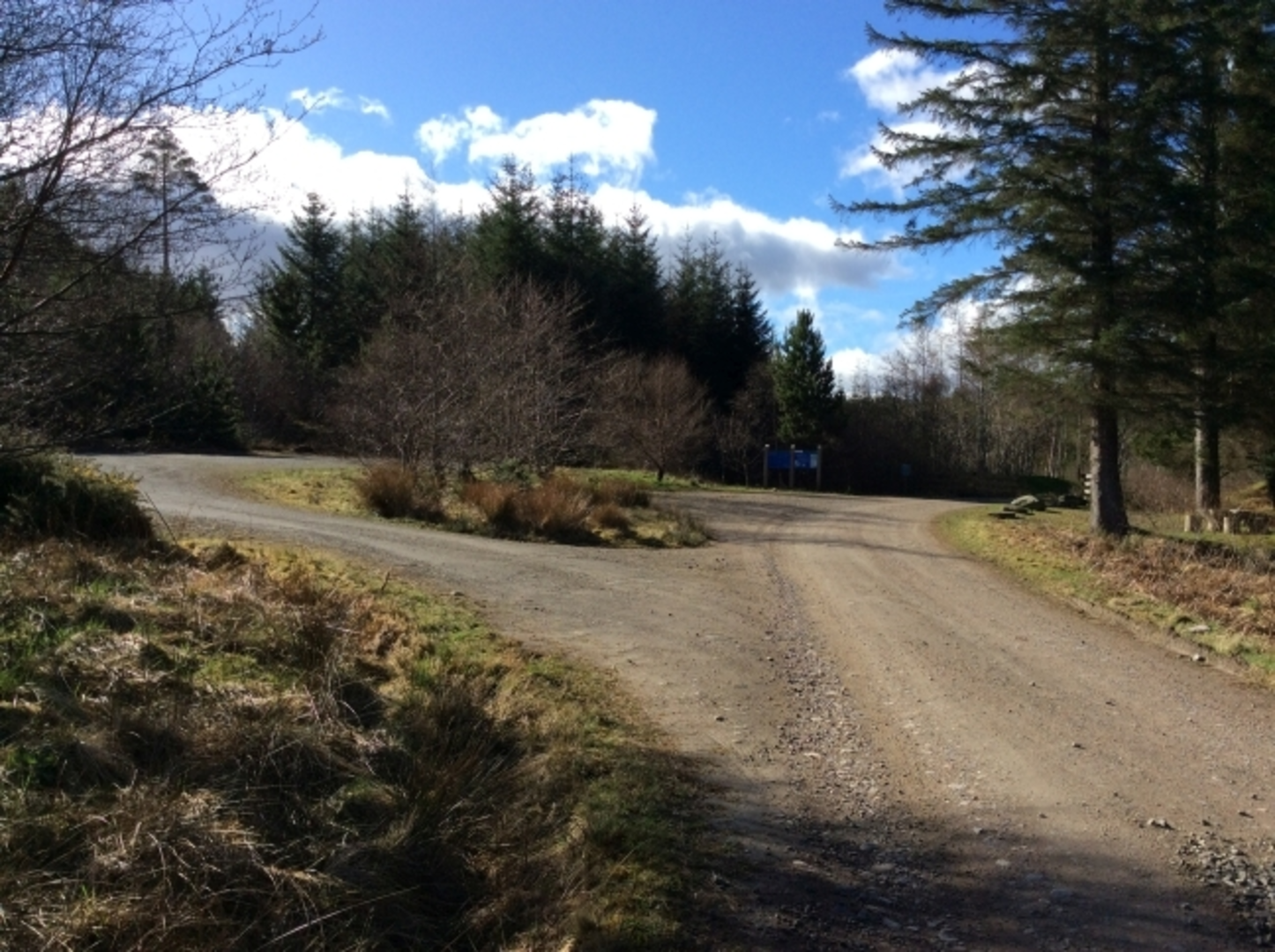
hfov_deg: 56.9
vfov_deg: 44.1
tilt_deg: -0.7
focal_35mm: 32
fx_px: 1177
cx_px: 638
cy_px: 476
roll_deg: -0.6
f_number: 2.4
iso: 32
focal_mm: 3.3
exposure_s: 1/1244
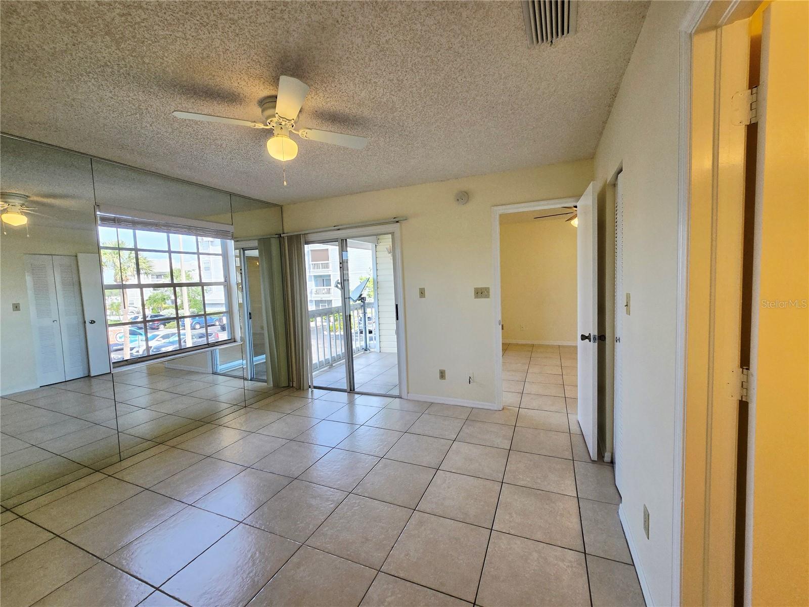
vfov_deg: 89.9
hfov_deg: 106.2
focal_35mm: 13
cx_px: 404
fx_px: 304
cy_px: 304
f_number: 2.2
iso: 50
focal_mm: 2.2
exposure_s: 1/185
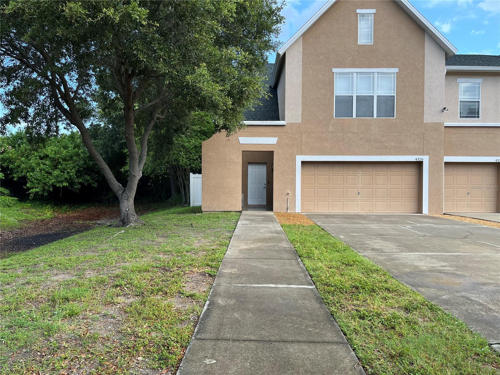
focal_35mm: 26
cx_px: 250
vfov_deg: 53.1
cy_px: 188
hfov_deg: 67.3
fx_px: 376
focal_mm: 5.1
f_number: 1.6
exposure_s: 1/415
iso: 50
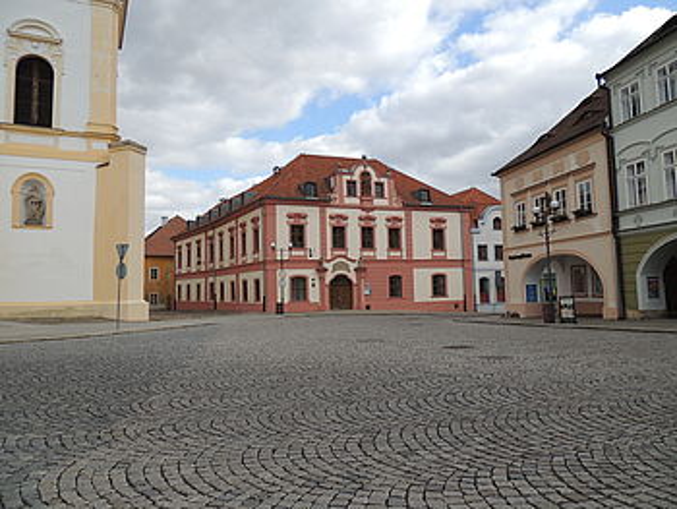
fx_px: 470
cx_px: 338
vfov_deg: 56.9
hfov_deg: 71.6
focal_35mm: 24
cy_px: 254
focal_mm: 4.3
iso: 100
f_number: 3
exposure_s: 1/800
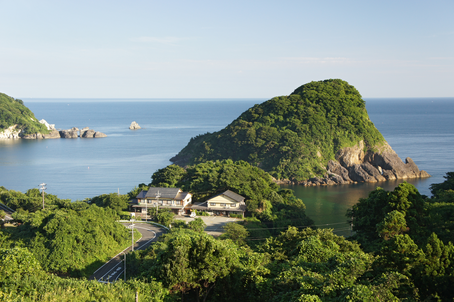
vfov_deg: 30.8
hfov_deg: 45.0
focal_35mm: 44
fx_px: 548
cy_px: 151
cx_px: 227
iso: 200
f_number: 9
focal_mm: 29
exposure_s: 1/50
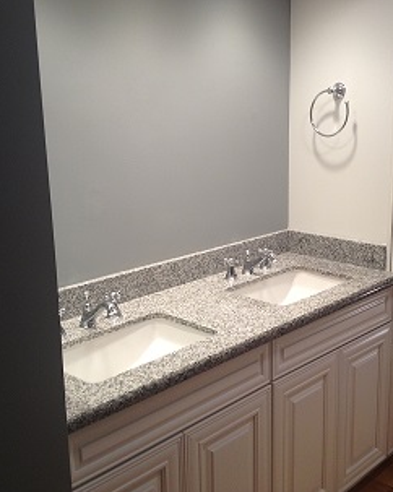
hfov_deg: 32.6
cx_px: 247
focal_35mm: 46
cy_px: 247
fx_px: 669
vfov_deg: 40.4
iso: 50
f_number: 2.4
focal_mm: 4.28
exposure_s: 1/20
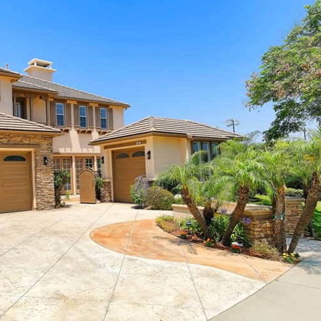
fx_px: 325
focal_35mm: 31
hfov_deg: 51.9
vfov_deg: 52.5
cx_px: 118
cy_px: 164
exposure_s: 1/1400
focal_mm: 12
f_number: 6.4
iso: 400
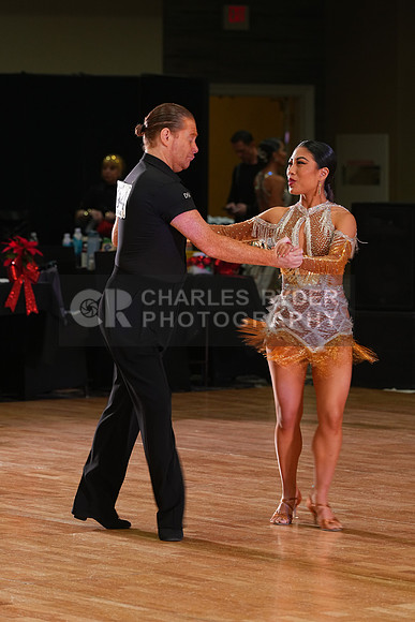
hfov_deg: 7.6
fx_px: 3110
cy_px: 311
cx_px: 208
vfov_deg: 11.4
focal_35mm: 180
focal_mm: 180
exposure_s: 1/60
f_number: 5.6
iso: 1250
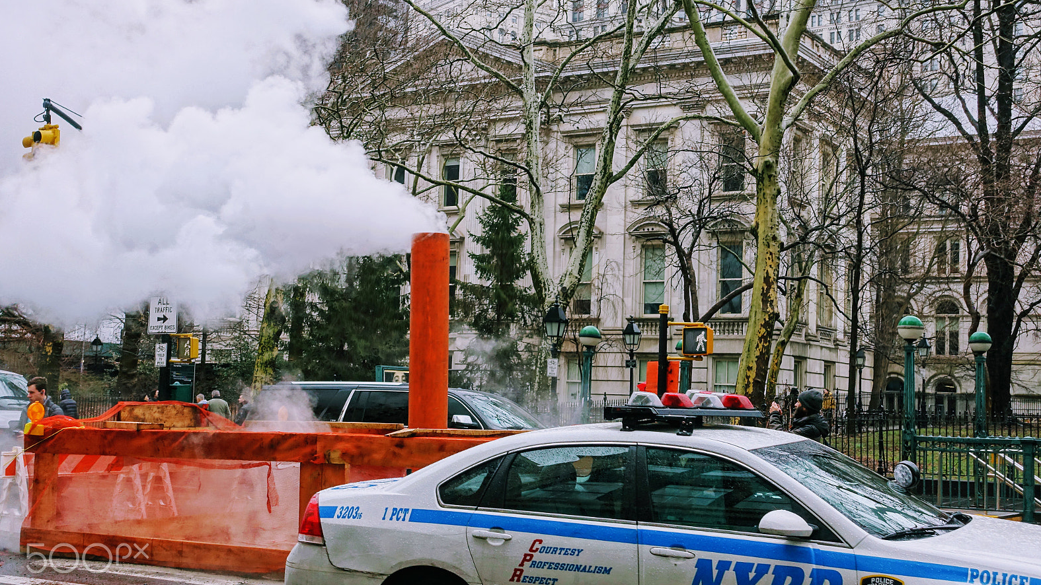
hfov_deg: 41.3
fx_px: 1380
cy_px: 293
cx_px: 514
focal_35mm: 50
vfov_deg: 24.0
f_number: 4
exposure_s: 1/125
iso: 125
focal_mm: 17.27
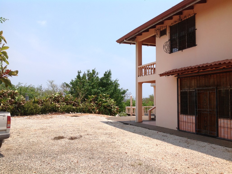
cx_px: 116
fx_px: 234
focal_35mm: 35
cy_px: 87
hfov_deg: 52.7
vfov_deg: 40.6
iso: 50
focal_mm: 4.28
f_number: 2.4
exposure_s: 1/2016
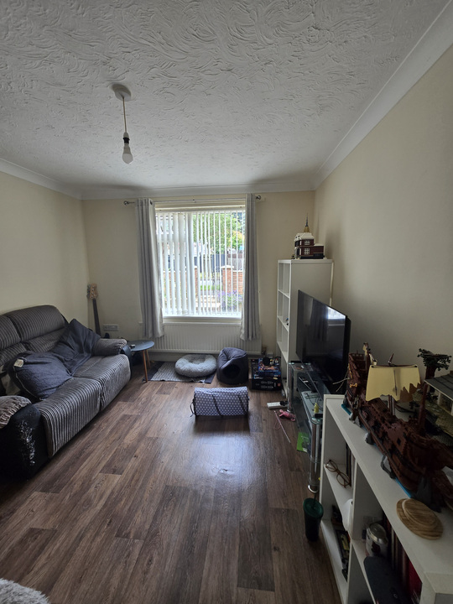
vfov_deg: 106.2
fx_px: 227
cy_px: 302
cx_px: 226
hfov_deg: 89.9
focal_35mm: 13
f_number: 2.2
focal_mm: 1.7
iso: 40
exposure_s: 1/50
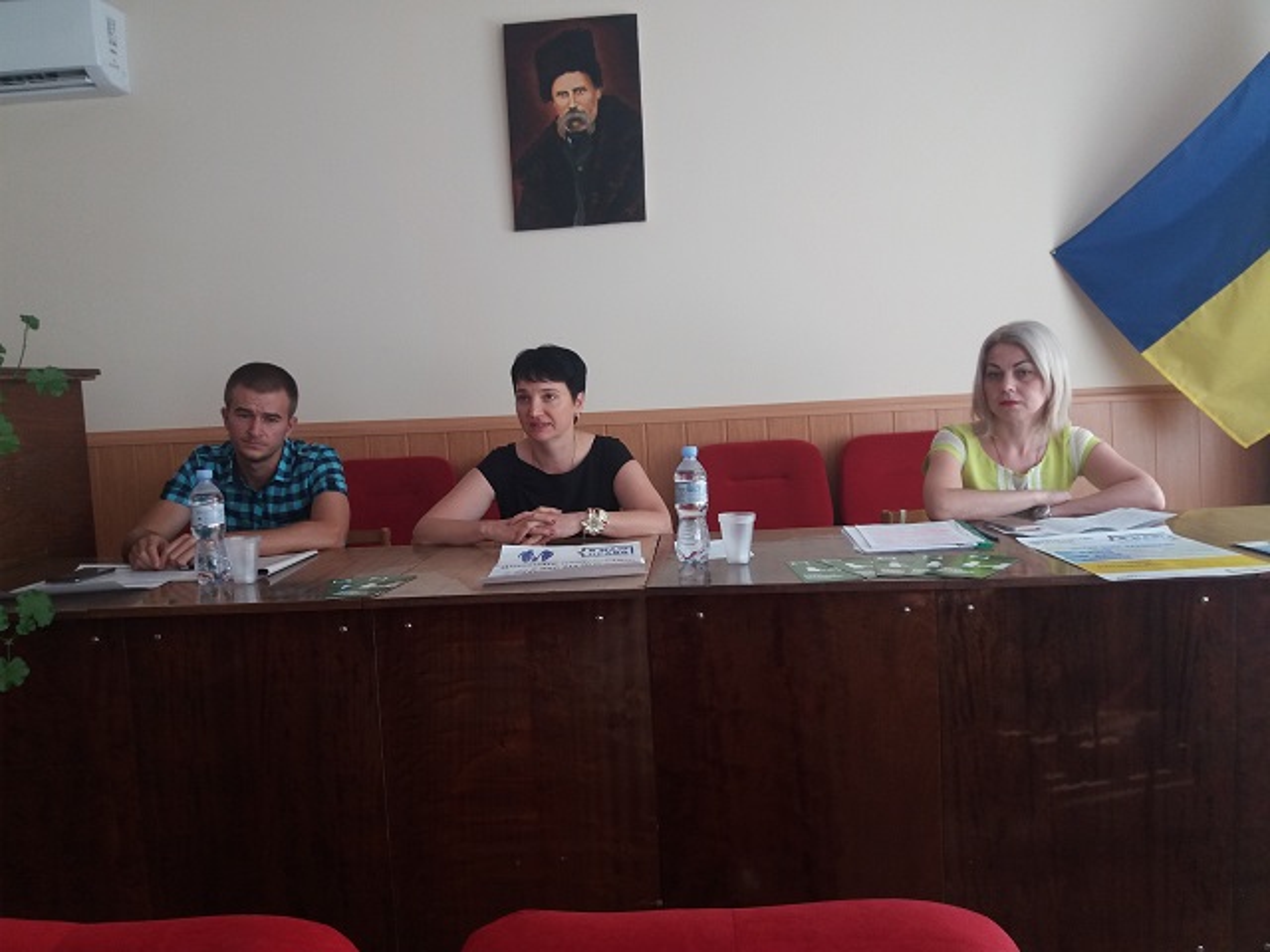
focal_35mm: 28
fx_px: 1027
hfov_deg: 63.4
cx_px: 635
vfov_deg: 49.7
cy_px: 476
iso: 80
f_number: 1.9
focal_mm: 3.7
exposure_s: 1/100
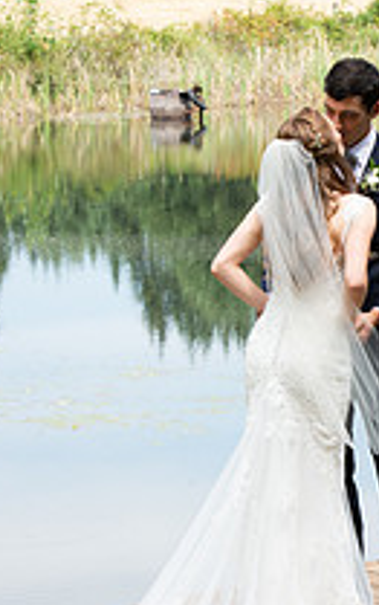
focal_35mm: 202
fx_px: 3331
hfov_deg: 6.5
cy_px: 426
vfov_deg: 10.4
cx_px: 367
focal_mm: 92
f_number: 14
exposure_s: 1/250
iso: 800
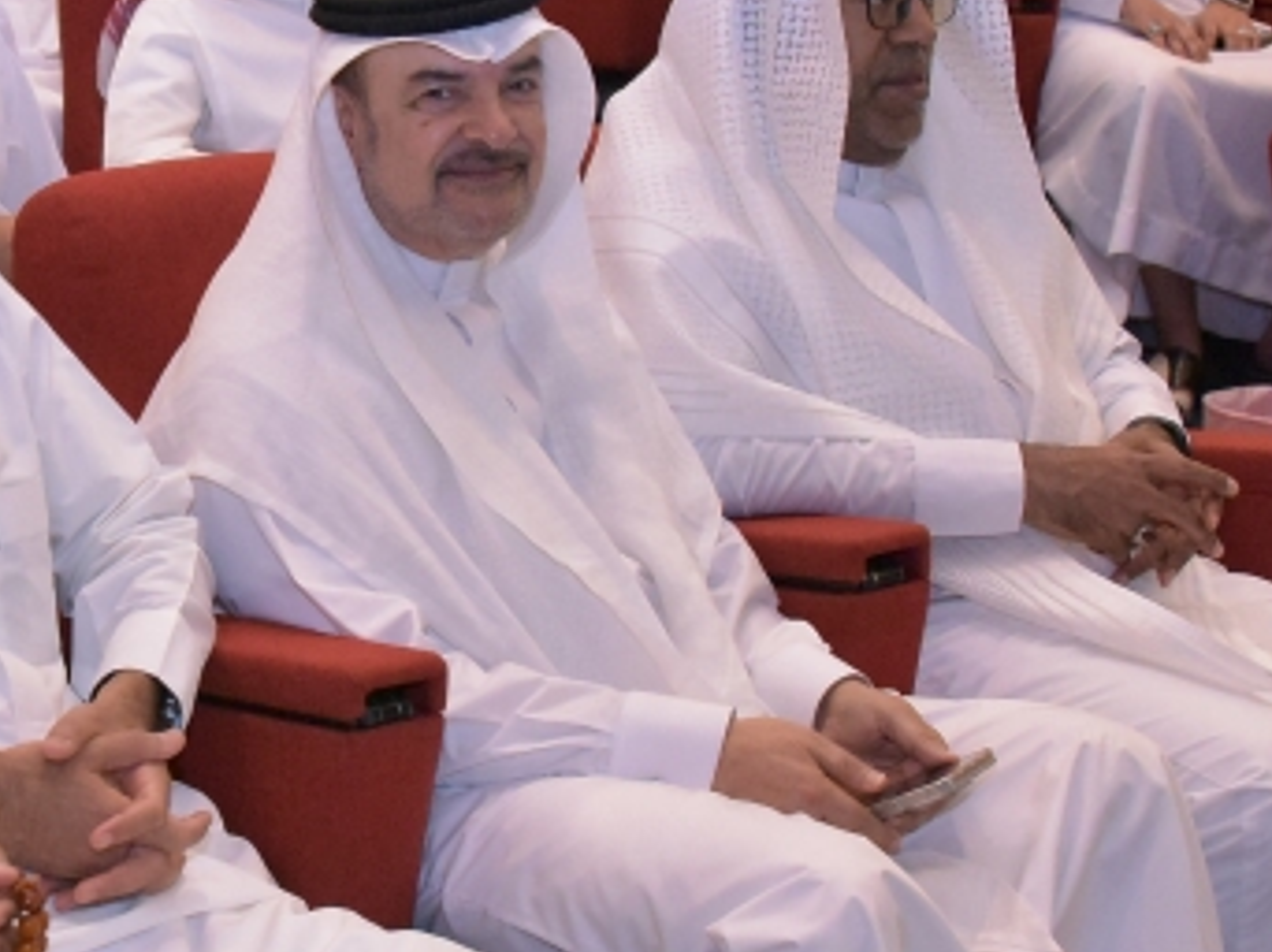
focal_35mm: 90
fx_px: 3305
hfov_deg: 21.3
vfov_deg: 16.4
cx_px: 130
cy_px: 394
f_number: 3.5
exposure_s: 1/250
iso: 8000
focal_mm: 32
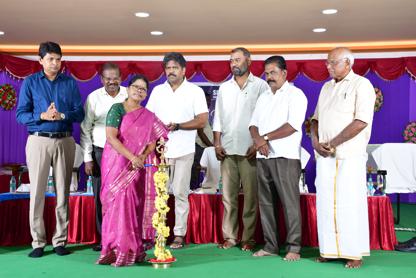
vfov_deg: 26.5
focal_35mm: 51
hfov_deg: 38.9
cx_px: 208
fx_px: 589
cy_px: 139
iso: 400
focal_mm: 34
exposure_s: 1/125
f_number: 7.1
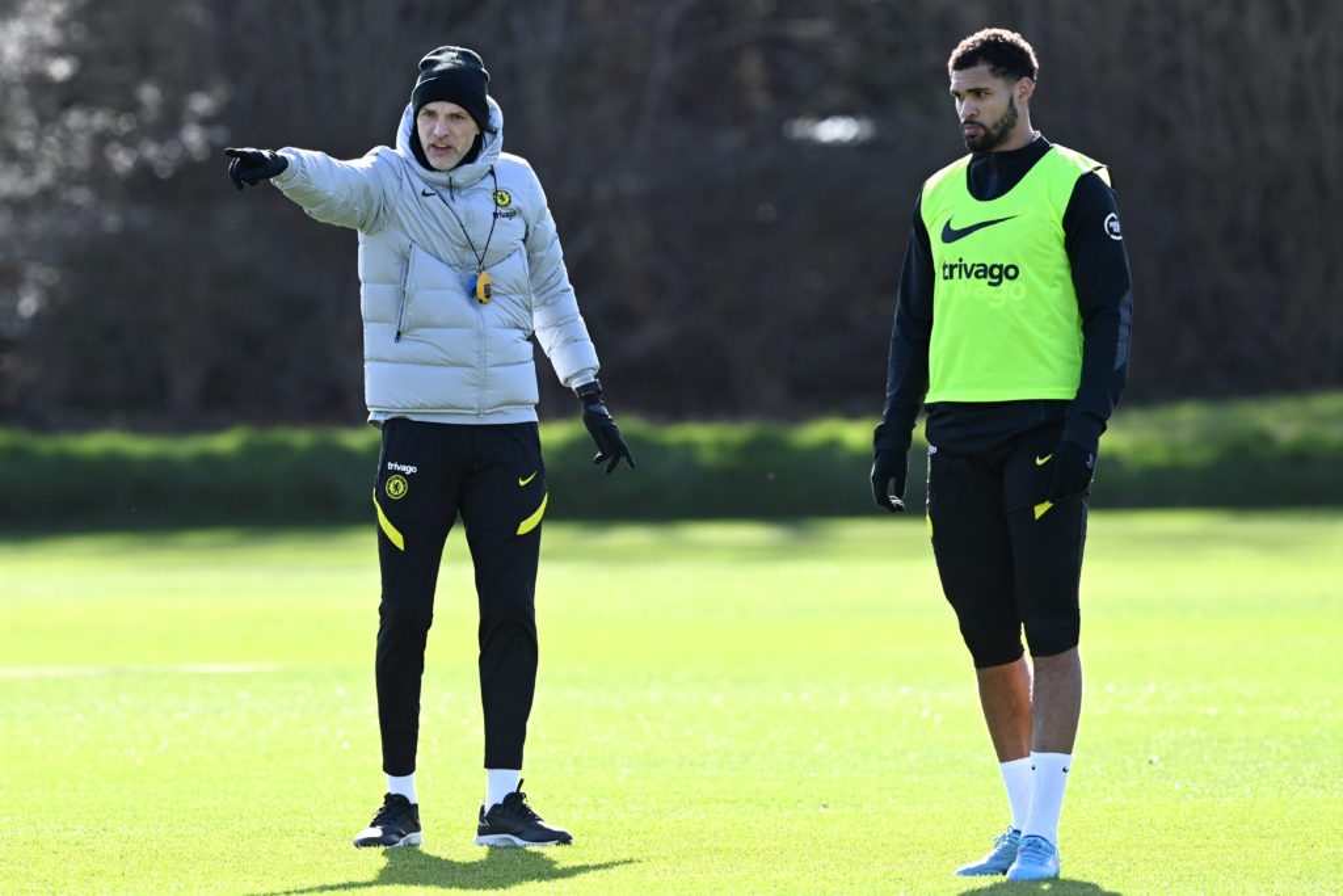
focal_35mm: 400
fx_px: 14923
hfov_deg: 5.2
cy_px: 448
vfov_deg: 3.4
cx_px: 672
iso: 800
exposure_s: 1/2000
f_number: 4.5
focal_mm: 400
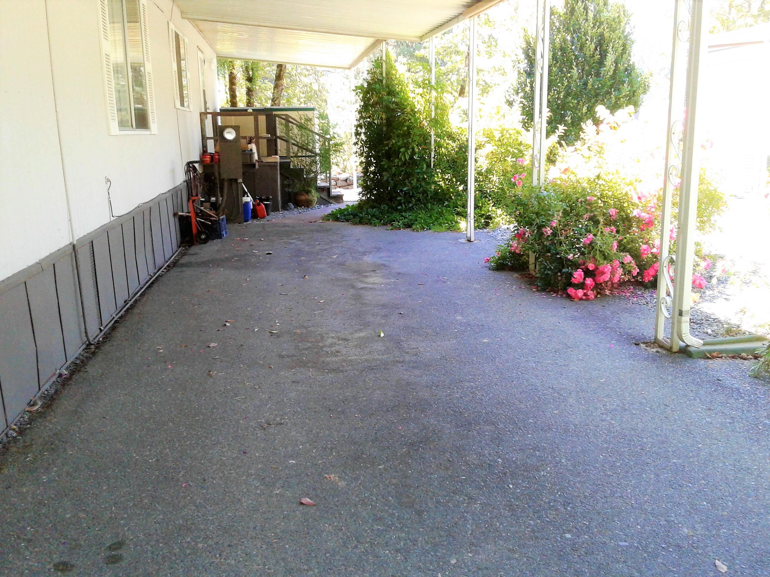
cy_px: 288
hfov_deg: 55.4
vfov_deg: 42.9
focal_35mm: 33
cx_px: 385
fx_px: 734
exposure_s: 1/100
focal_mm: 3.3
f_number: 2.2
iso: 50
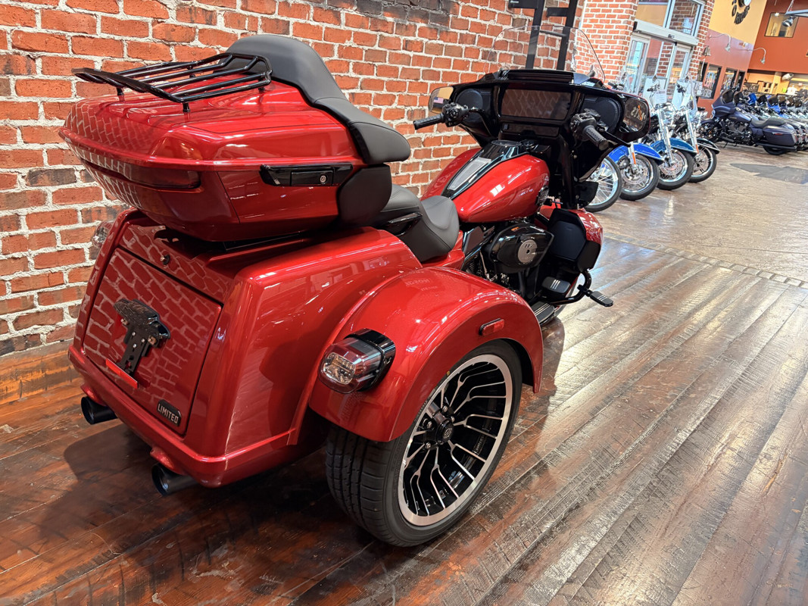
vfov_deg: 53.1
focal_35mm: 26
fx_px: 607
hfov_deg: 67.3
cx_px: 404
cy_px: 303
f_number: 1.6
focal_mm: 5.96
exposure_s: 1/60
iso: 320
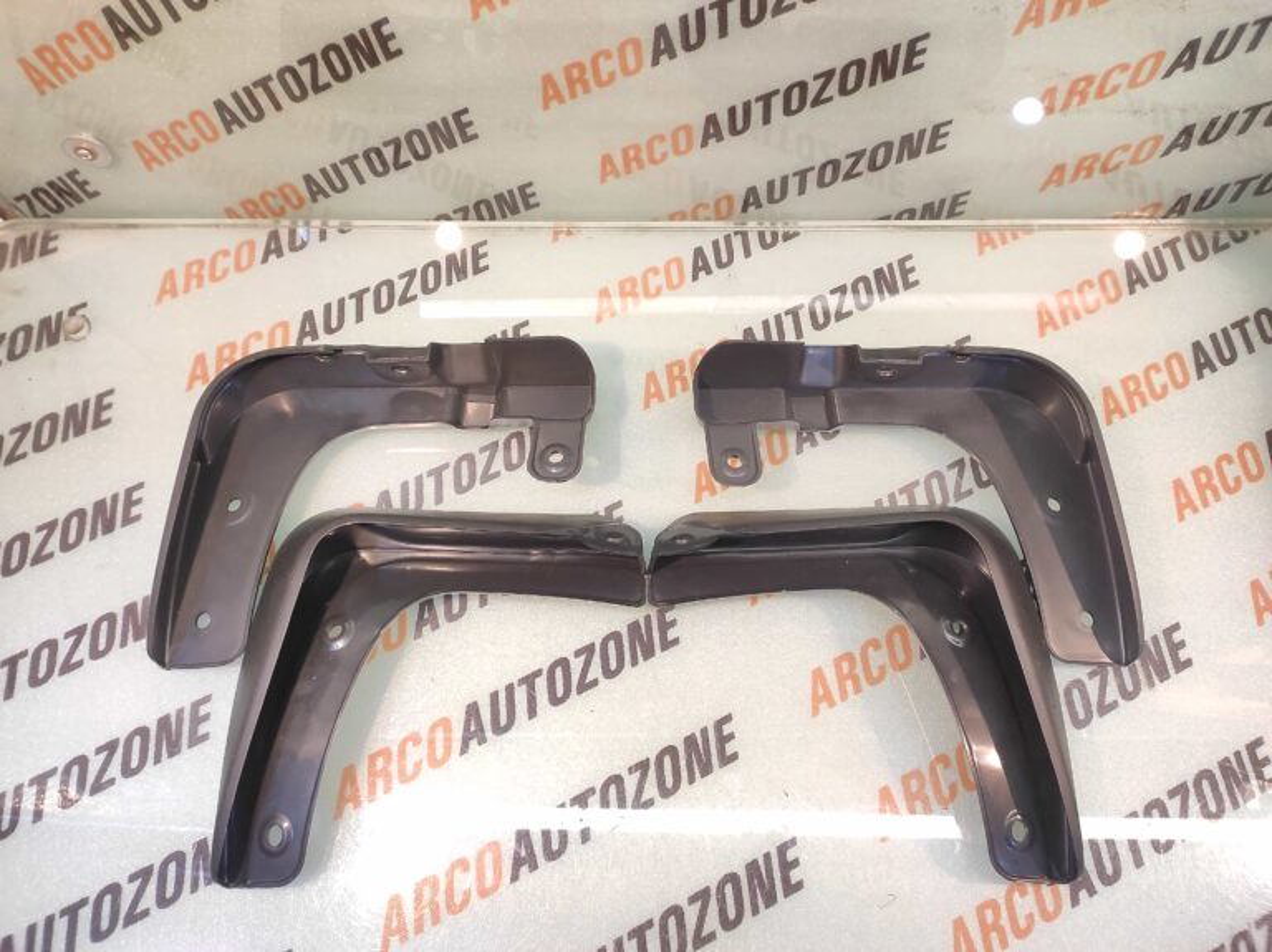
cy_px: 476
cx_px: 636
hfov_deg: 91.1
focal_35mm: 17
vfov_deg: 74.7
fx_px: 624
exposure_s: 1/33
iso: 293
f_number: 1.79
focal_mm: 4.74
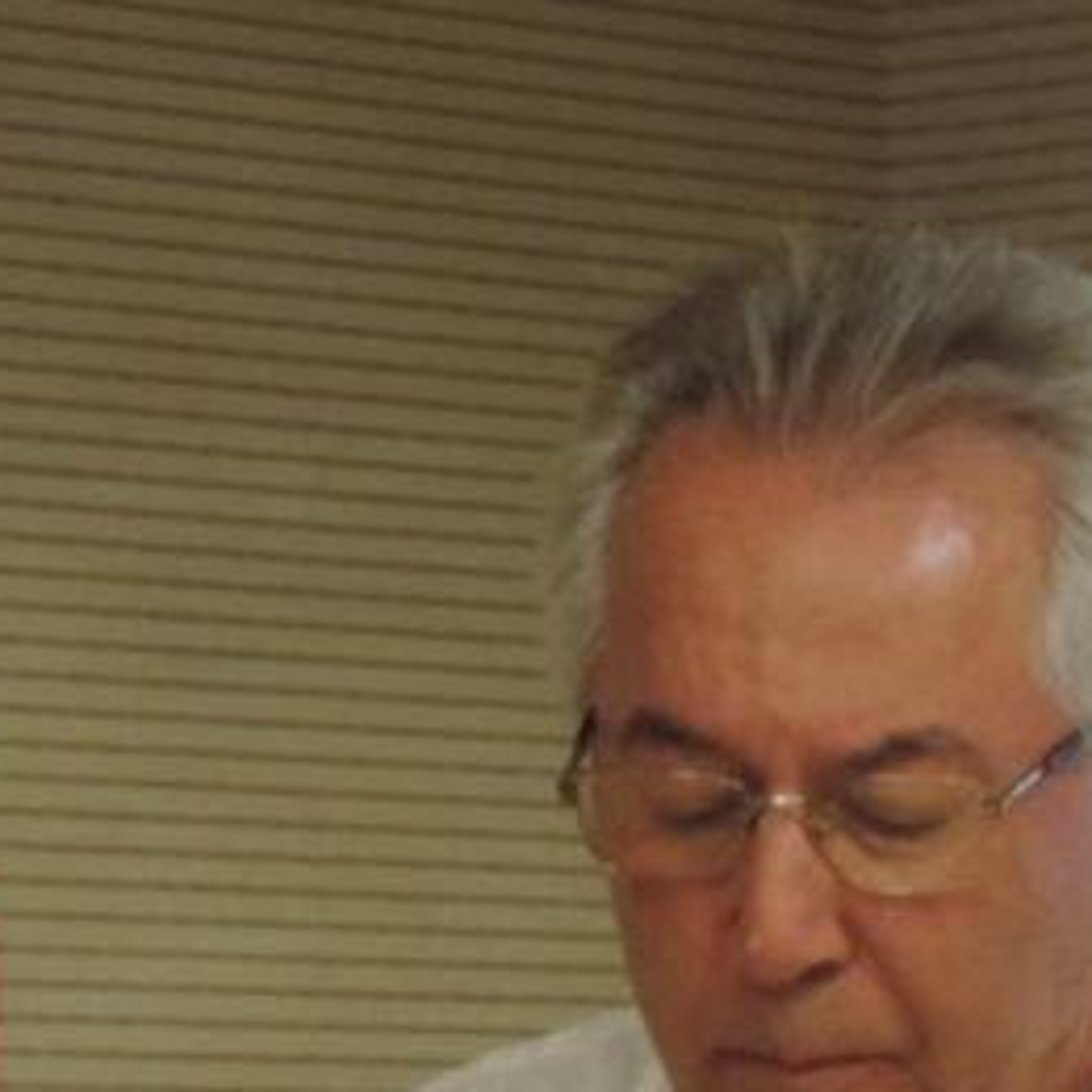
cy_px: 1192
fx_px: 12991
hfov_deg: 4.8
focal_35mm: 364
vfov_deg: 4.8
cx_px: 343
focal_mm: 18.7
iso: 500
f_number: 4.2
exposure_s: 1/25
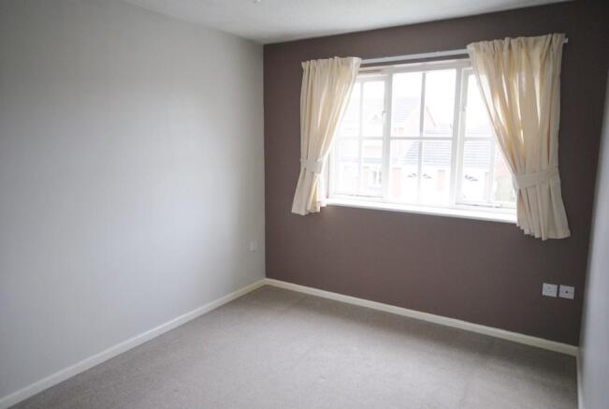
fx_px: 407
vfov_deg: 53.4
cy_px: 204
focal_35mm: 24
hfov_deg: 73.6
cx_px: 304
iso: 400
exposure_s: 1/60
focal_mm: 16
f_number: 5
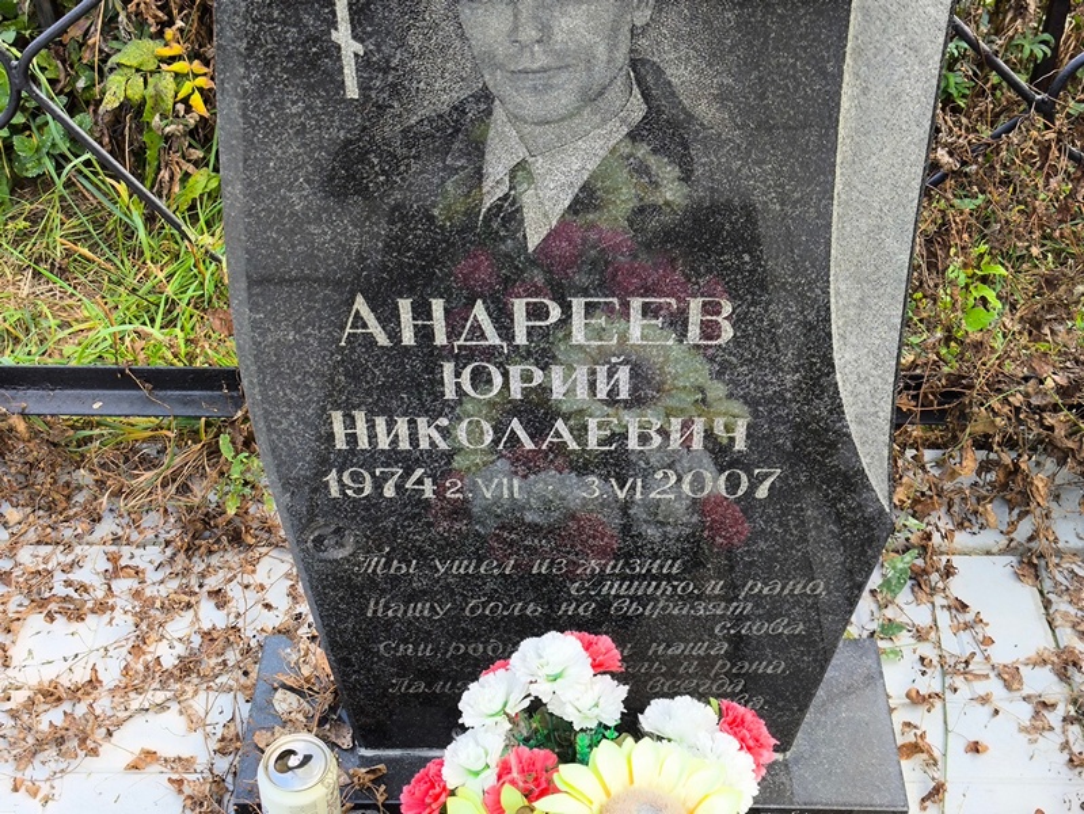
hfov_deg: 38.2
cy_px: 407
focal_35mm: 50
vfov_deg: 29.1
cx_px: 542
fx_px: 1566
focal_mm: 4.71
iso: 50
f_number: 1.7
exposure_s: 1/184
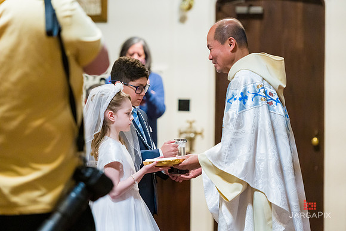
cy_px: 116
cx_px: 173
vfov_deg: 9.5
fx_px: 1393
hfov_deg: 14.2
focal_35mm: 145
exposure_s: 1/250
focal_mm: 145
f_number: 3.2
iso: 6400
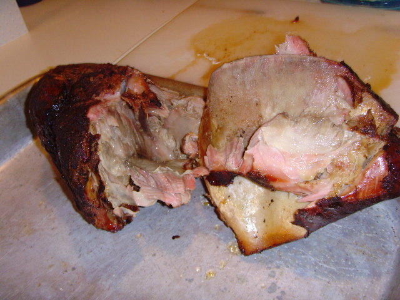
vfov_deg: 36.8
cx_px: 200
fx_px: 451
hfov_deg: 47.9
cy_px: 150
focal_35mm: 39
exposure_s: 1/45
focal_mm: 6.6
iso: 200
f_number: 3.5
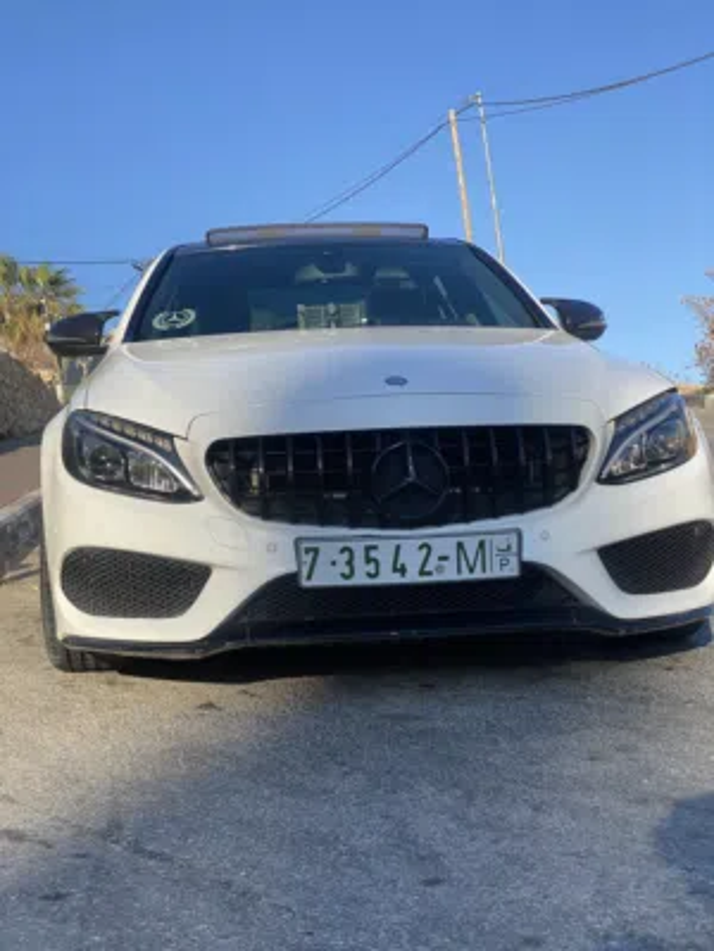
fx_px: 1430
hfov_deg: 28.0
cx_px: 357
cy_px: 476
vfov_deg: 36.8
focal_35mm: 52
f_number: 2
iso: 20
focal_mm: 6
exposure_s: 1/1020
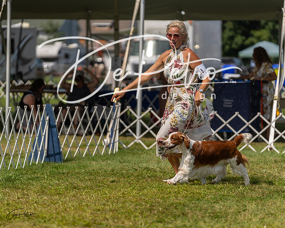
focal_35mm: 154
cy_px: 114
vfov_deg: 10.0
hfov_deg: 12.5
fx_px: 1301
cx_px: 142
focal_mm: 137
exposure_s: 1/3200
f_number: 2.8
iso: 200
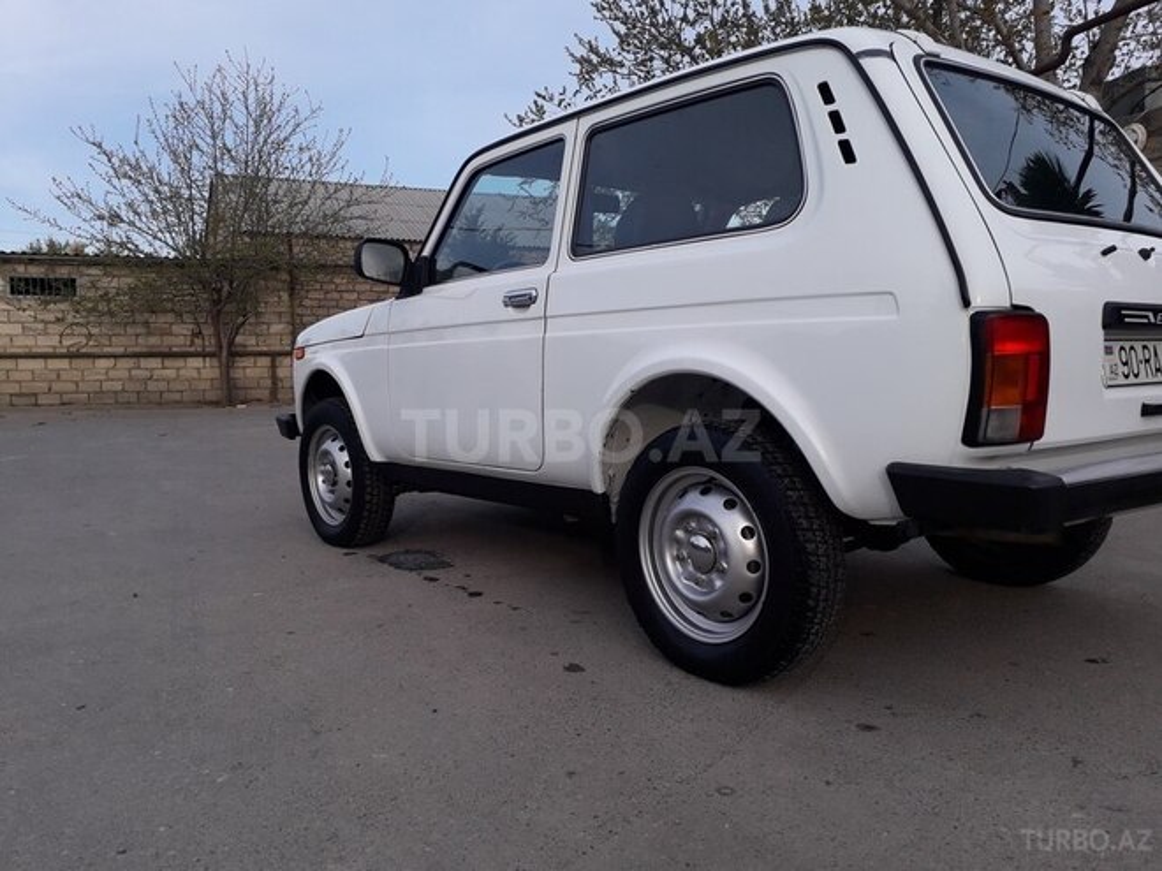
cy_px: 436
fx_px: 906
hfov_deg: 65.3
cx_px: 581
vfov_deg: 51.4
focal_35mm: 27
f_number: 1.9
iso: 40
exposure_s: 1/749
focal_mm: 3.6
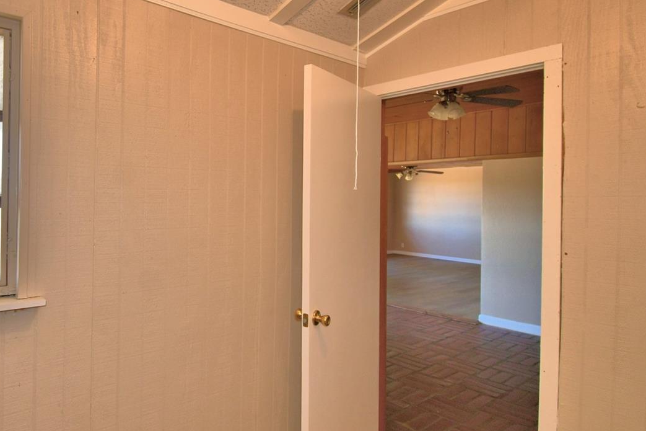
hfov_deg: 73.9
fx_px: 413
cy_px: 202
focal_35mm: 23
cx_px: 219
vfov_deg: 55.1
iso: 100
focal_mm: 10
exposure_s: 1/60
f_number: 4.5
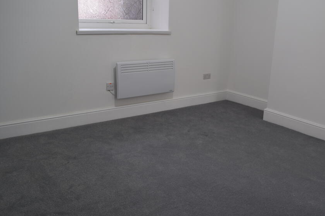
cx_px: 198
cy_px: 112
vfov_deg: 40.0
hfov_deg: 56.7
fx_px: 298
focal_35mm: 33
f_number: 8
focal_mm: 18
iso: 160
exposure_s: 1/5
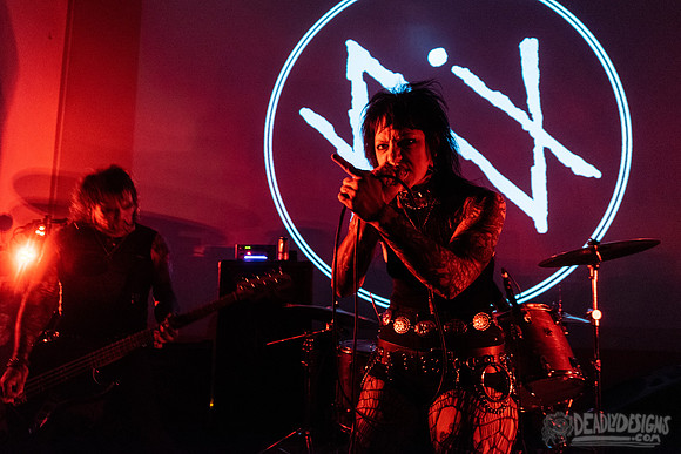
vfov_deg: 47.4
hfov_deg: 66.9
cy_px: 196
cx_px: 340
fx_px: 515
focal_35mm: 27
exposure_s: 1/60
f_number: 3.2
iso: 2500
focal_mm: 24
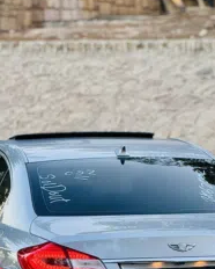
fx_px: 2137
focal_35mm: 269
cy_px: 190
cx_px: 106
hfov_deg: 5.8
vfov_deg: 7.2
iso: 200
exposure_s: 1/99
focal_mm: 15.66
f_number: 2.8
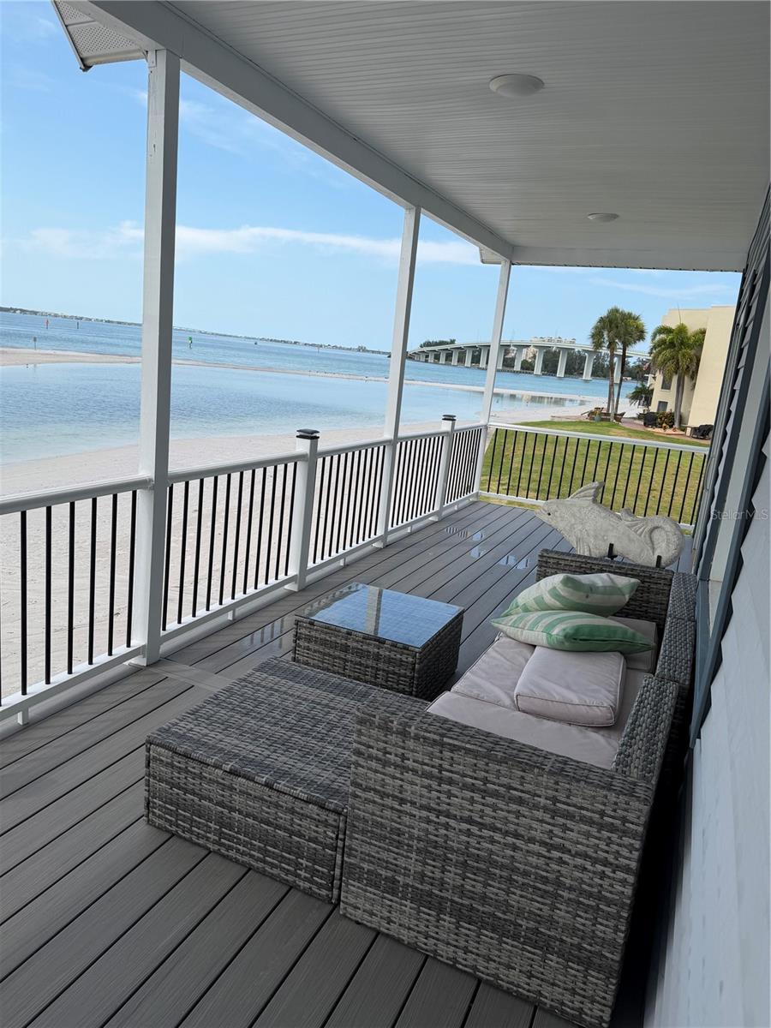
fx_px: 713
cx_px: 386
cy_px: 514
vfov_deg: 71.6
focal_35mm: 24
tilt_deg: -11.8
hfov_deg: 56.8
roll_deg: -5.9
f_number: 1.78
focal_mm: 6.76
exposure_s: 1/3953
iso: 80
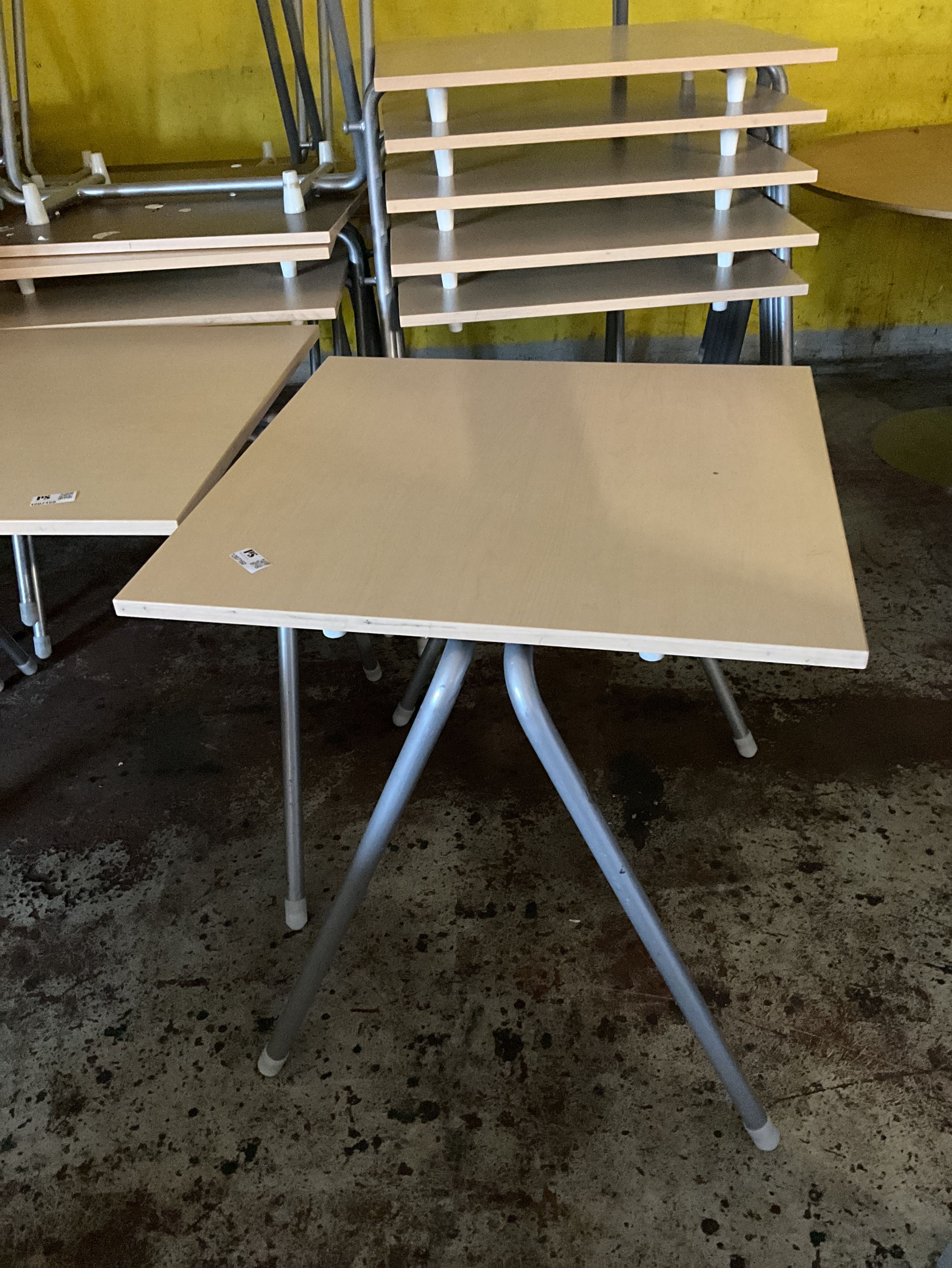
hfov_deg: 48.2
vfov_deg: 61.7
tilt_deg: -32.8
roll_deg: +2.5
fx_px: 1063
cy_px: 634
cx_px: 476
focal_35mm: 29
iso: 640
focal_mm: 3
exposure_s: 1/24
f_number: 1.8
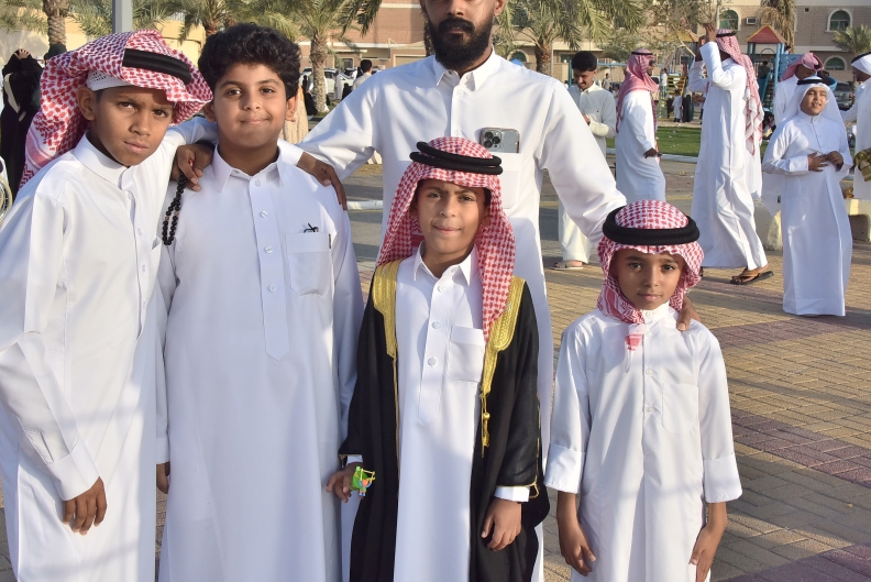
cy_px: 234
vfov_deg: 25.5
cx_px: 436
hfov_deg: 37.5
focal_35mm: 53
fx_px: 1283
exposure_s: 1/640
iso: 500
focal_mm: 42
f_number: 13
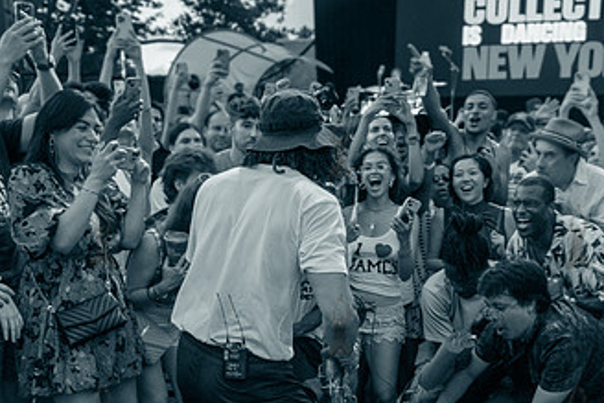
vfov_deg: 28.6
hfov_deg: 42.7
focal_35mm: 46
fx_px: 772
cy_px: 323
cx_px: 313
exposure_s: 1/250
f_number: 3.5
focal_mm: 24
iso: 4000
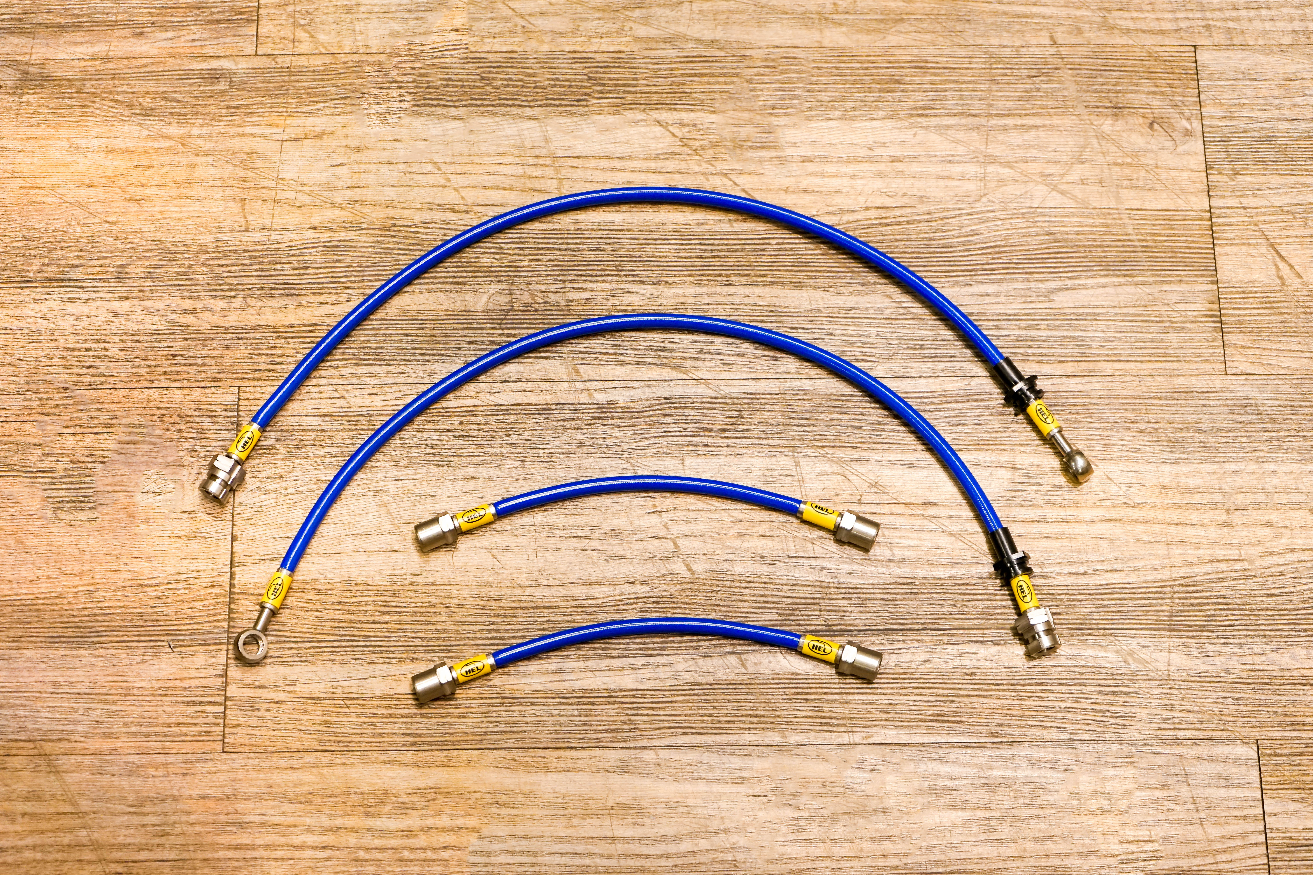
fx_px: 2553
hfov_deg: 28.8
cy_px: 438
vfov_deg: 19.5
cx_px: 656
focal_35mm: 70
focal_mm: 70
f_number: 5.6
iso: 1600
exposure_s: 1/50
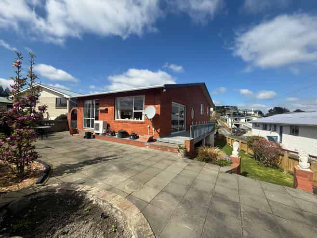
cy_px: 119
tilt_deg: +1.5
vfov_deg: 85.6
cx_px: 158
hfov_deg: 102.1
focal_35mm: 14
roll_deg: -1.0
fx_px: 128
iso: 50
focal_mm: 2.22
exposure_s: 1/2410
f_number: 2.2
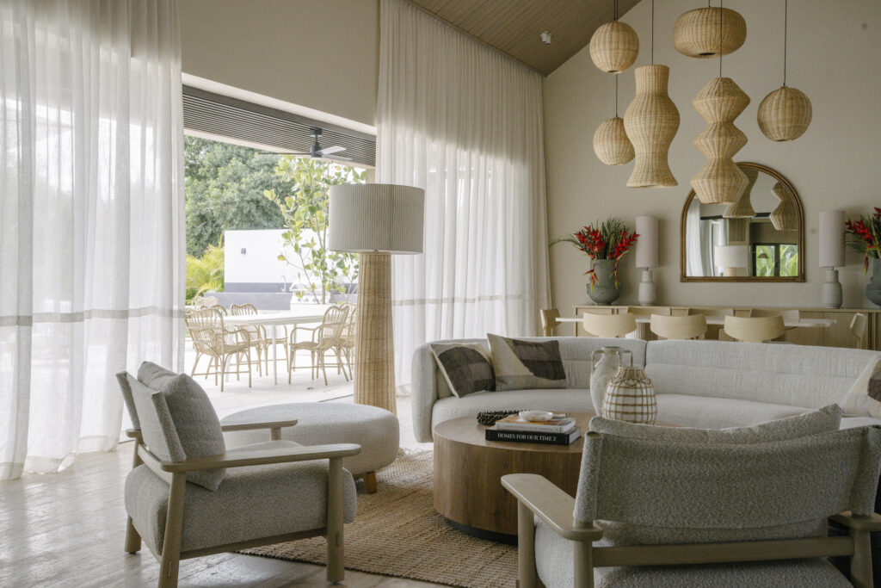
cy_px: 294
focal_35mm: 40
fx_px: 979
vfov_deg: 33.4
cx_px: 440
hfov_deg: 48.5
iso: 400
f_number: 10
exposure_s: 1/100
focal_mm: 40
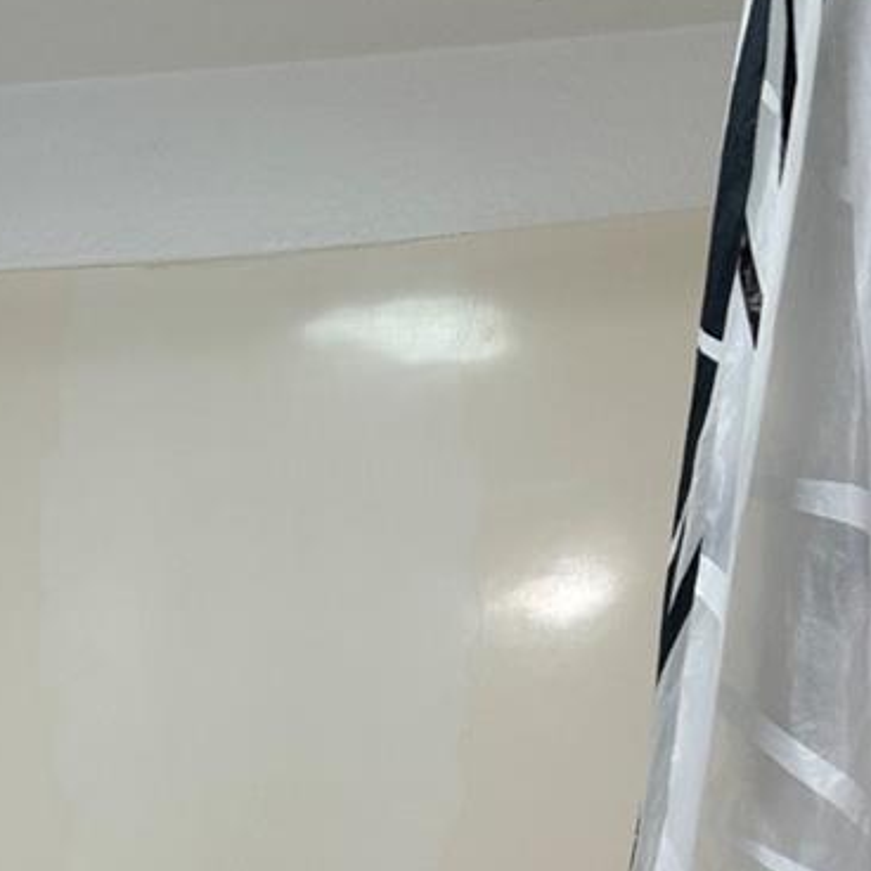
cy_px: 1084
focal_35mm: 75
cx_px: 7
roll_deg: -1.5
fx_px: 2135
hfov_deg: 22.2
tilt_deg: -1.2
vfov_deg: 21.2
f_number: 1.5
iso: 64
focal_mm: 5.7
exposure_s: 1/120
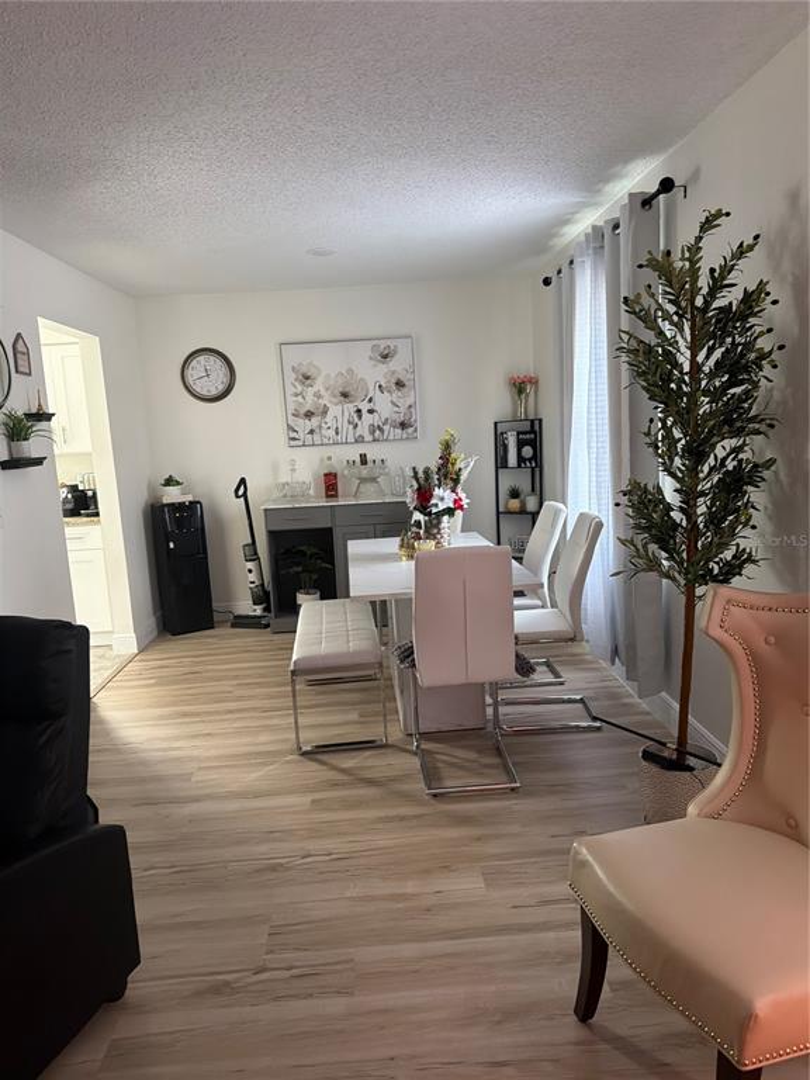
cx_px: 405
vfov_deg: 71.6
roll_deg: +3.2
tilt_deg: -8.8
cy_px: 540
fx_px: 749
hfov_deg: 56.8
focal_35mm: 24
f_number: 1.78
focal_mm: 6.76
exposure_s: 1/60
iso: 400
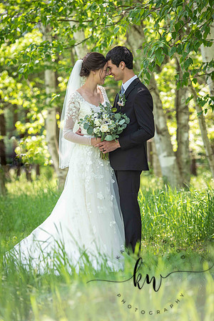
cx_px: 107
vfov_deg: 13.2
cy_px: 160
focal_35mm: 155
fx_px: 1382
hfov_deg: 8.9
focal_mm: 155
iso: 400
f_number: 4.5
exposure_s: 1/250
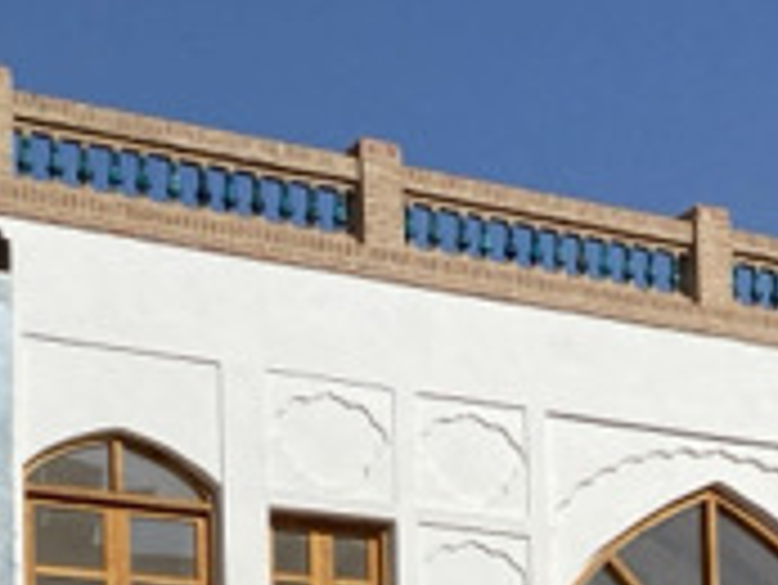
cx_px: 711
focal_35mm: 105
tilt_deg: +1.3
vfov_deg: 13.0
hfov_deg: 18.4
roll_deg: +2.8
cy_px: 988
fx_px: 2362
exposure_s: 1/6757
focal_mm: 4.25
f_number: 1.8
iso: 32
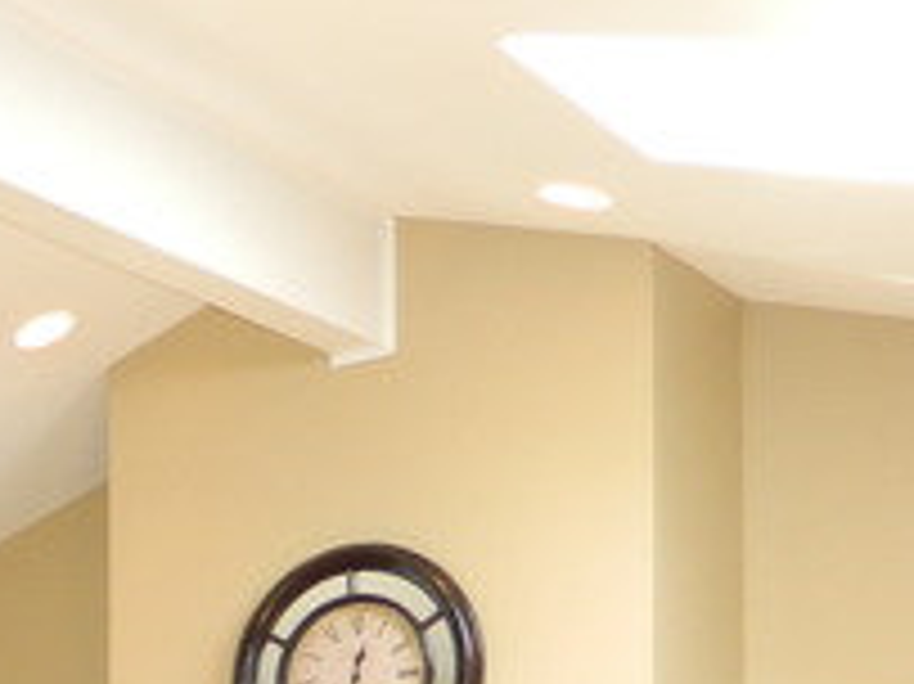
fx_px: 2085
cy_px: 1066
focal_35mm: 79
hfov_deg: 22.0
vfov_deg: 16.7
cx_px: -306
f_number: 3.1
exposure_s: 1/30
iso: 140
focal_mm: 4.5
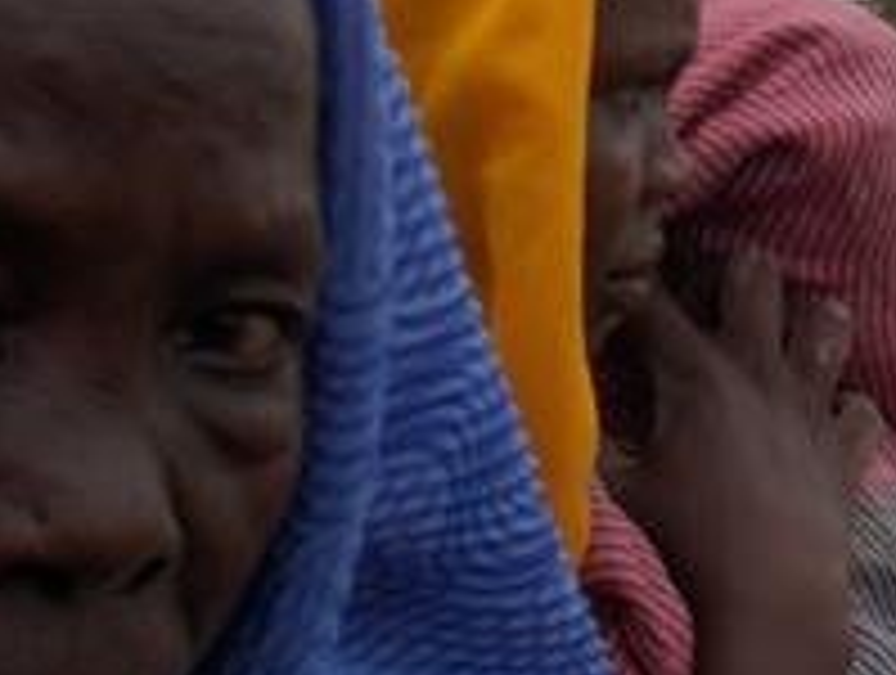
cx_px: 887
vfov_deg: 15.1
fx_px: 2541
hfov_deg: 19.4
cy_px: 322
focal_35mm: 98
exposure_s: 1/369
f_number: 2.8
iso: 100
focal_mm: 8
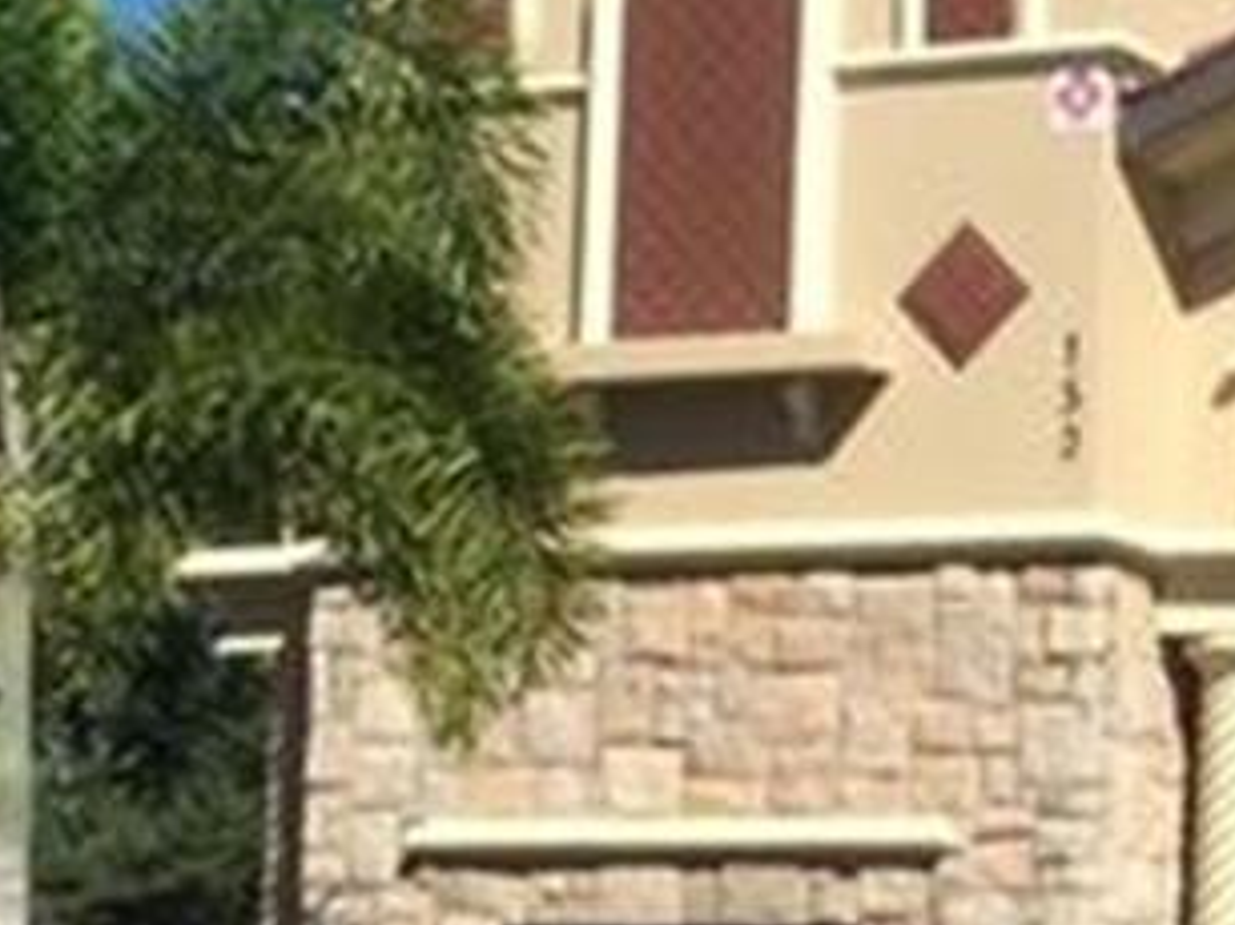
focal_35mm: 150
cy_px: 720
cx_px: 1146
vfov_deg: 9.9
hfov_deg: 13.0
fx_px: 5349
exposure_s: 1/1684
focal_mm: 3.3
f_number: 2.4
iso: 32
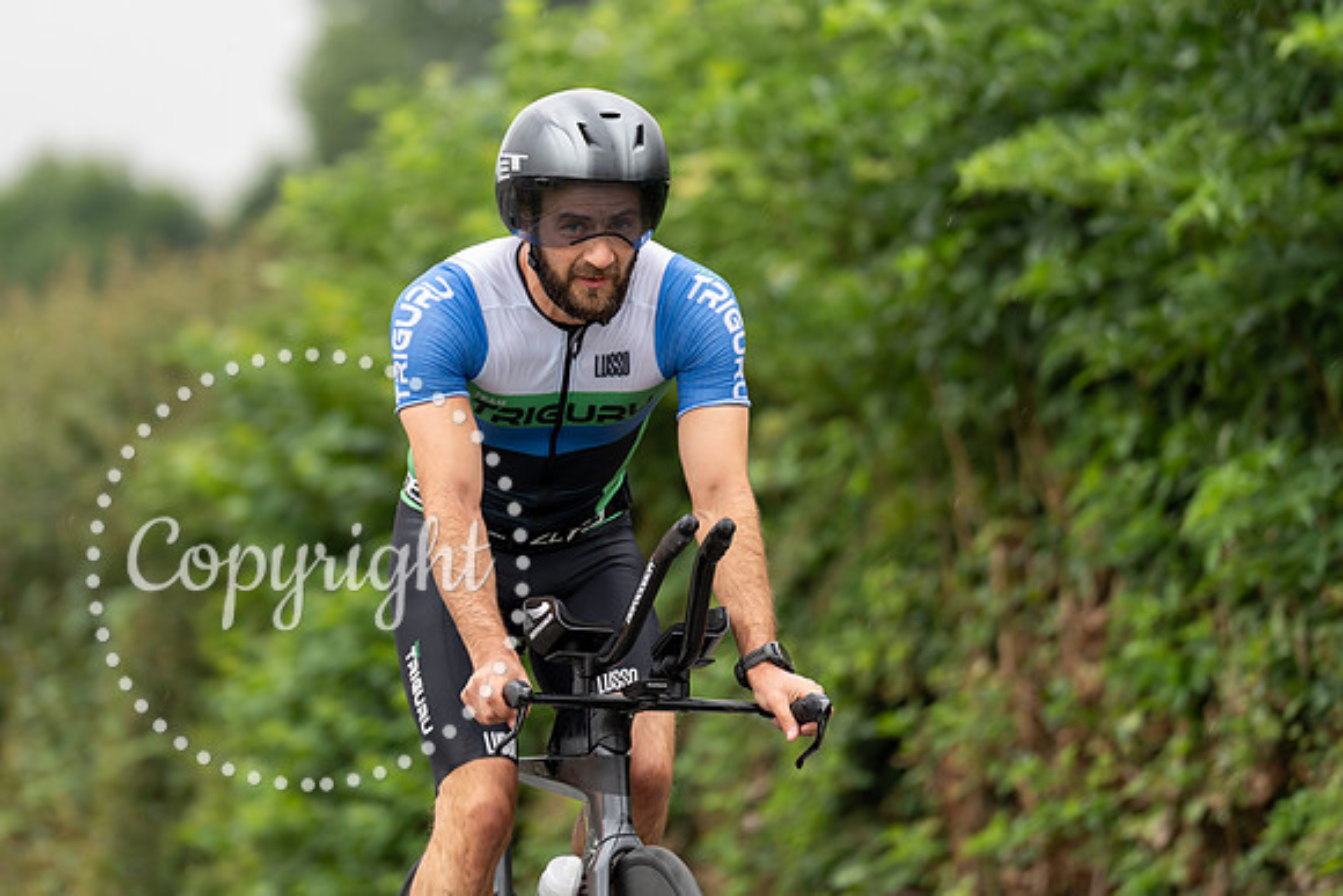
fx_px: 10199
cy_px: 284
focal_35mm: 273
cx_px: 551
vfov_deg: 5.0
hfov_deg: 7.5
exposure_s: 1/400
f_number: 3.2
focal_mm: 200
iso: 320
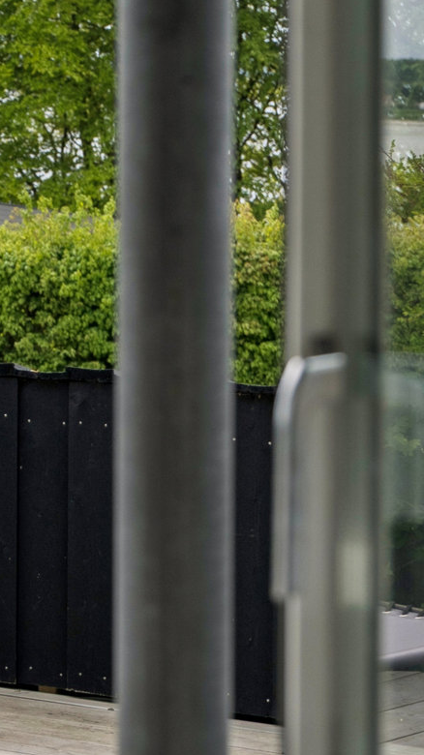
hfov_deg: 8.8
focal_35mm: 129
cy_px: 189
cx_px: -451
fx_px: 2582
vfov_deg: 16.6
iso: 100
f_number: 2.8
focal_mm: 32
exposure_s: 1/1250
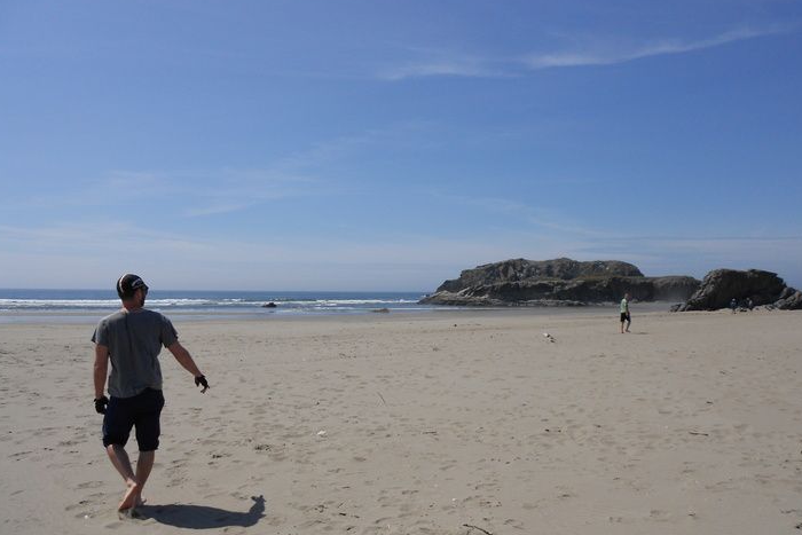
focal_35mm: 28
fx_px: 624
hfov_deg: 65.5
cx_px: 405
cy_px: 297
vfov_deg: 46.3
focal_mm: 4.6
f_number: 8
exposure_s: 1/400
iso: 80
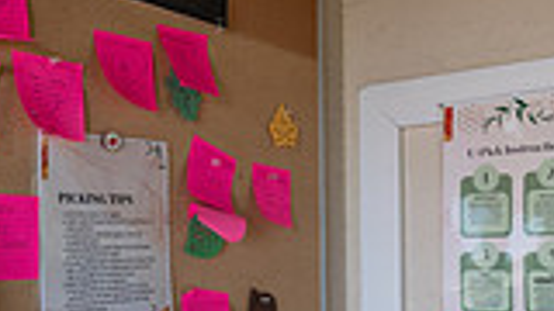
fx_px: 779
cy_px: 245
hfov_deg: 39.1
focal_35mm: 53
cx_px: 319
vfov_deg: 22.4
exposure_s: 1/160
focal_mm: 14
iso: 2500
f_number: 8
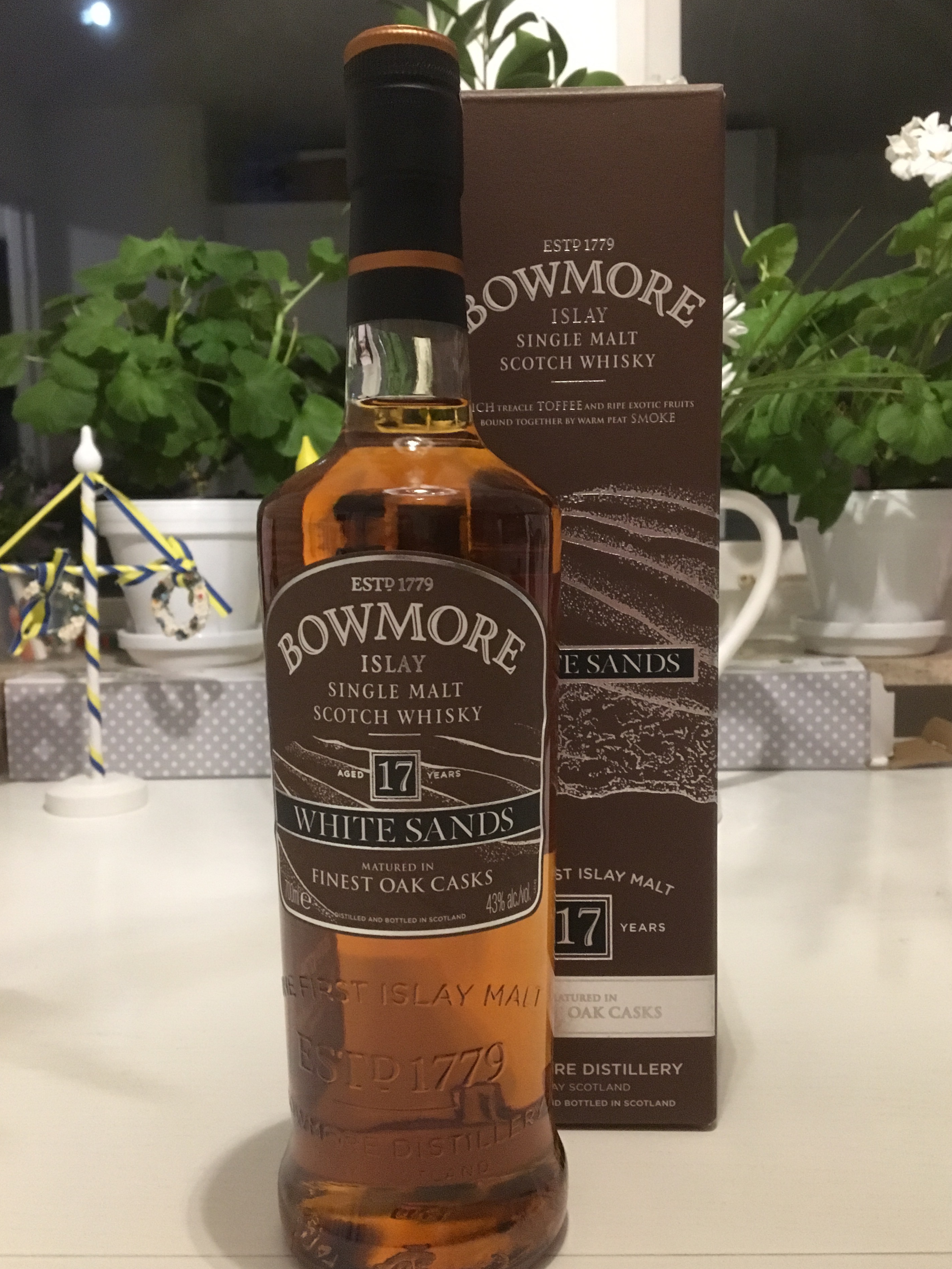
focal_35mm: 31
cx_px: 502
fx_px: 1137
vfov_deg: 58.3
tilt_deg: -5.5
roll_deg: +1.1
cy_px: 661
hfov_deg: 45.4
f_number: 2.2
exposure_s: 1/17
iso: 320
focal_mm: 4.15
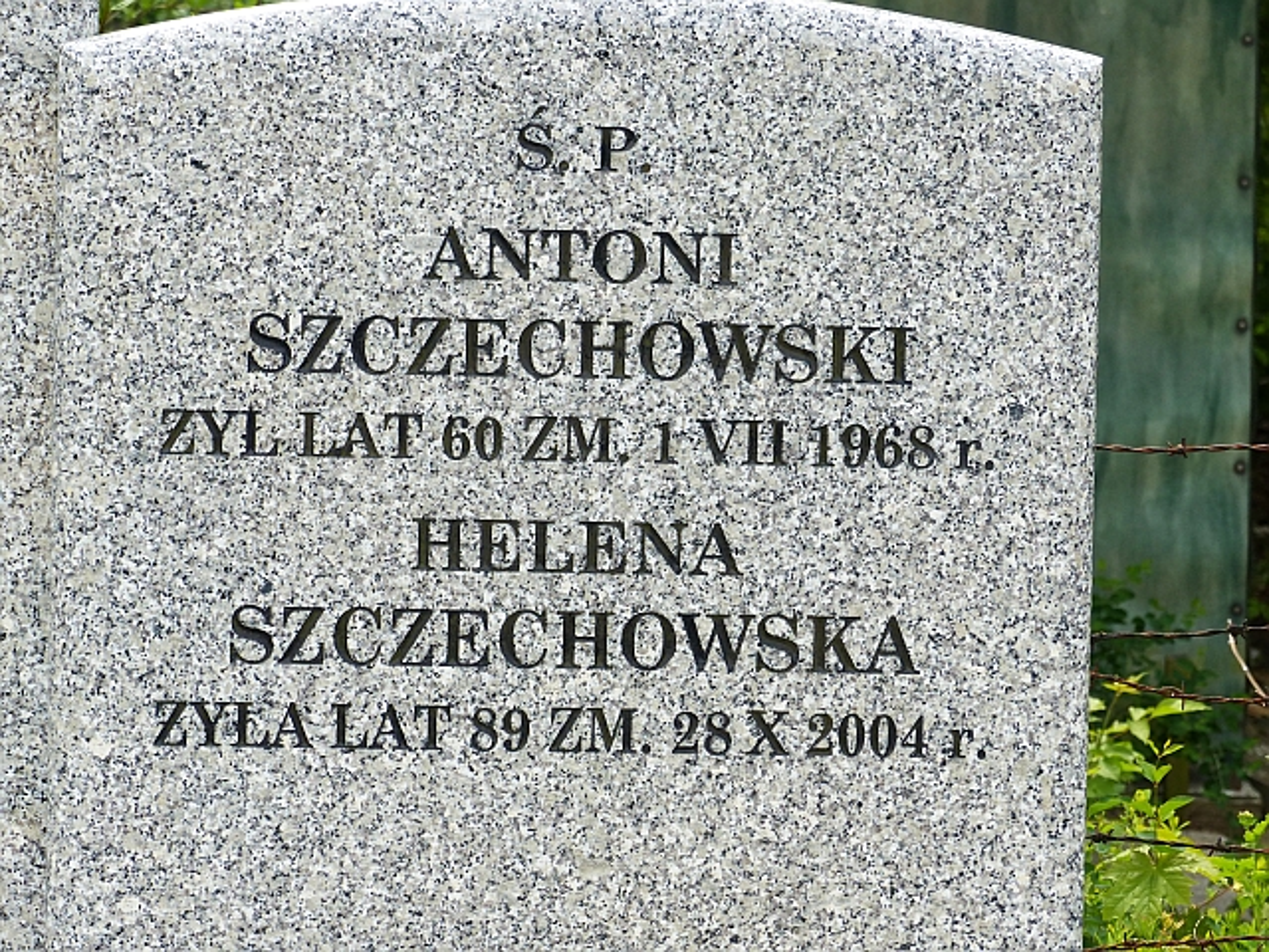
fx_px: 6049
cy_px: 476
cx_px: 634
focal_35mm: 165
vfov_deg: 9.0
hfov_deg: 12.0
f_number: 4
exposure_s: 1/500
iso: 100
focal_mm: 29.6
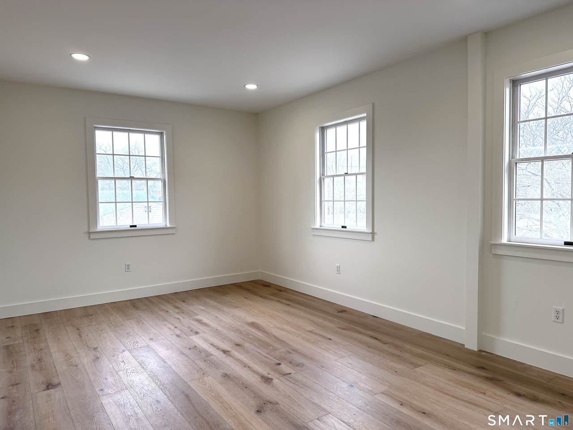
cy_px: 215
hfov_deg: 71.6
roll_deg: +0.6
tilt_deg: -2.8
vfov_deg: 56.8
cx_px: 286
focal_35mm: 24
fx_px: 397
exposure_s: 1/298
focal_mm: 6.86
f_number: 1.78
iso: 80
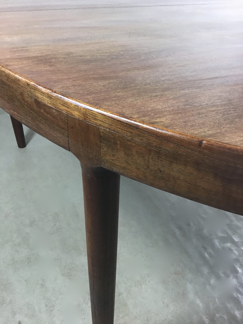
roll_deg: -0.9
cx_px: 122
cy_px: 162
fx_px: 290
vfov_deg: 58.4
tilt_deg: -34.1
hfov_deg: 45.4
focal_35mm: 31
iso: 64
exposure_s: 1/33
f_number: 2.4
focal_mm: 3.3
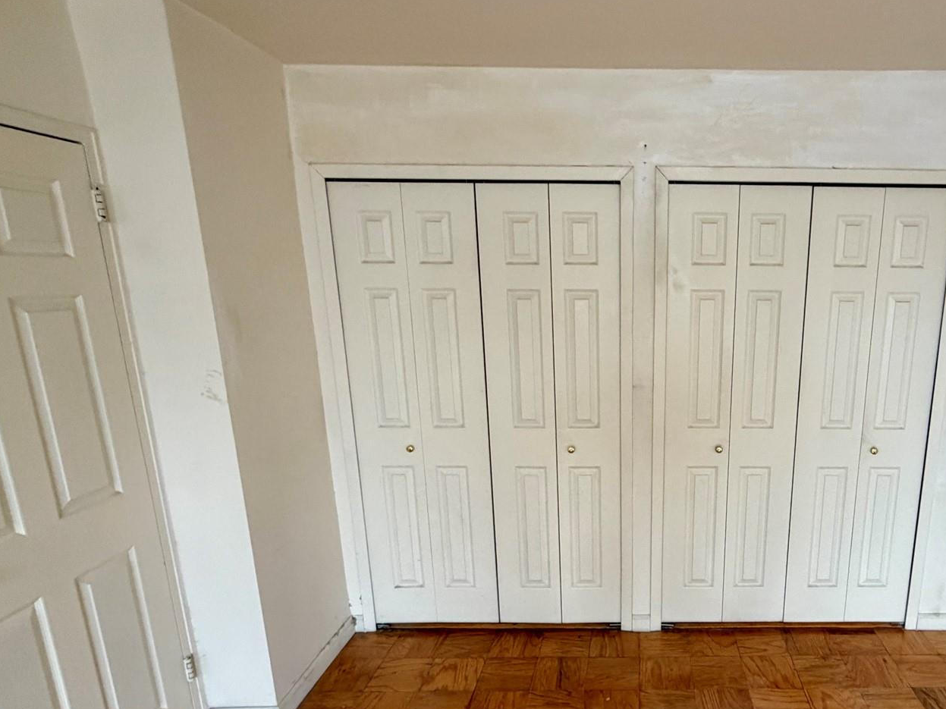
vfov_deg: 58.4
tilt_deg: -13.0
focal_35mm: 23
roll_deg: -0.7
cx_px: 653
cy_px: 428
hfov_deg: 71.1
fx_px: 628
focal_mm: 2.22
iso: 320
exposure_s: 1/115
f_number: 2.2
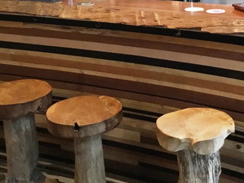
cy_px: 17
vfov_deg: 21.7
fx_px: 465
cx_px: 179
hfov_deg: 29.0
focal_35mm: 66
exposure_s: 1/17
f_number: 2.4
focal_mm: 3.3
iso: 320
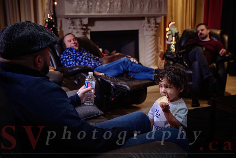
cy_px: 91
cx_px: 136
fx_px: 309
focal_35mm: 47
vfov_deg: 28.6
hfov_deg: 41.7
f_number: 4
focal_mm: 41
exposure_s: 1/50
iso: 500
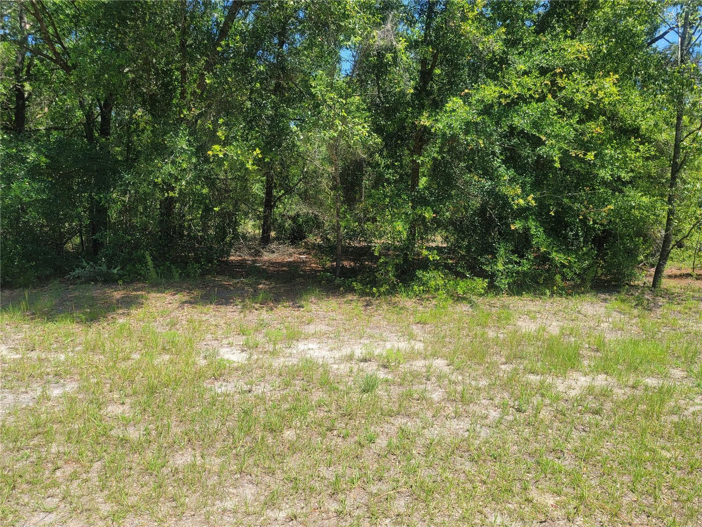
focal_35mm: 25
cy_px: 264
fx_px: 507
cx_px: 351
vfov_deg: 54.9
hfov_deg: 69.4
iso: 20
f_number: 1.8
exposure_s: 1/419
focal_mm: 7
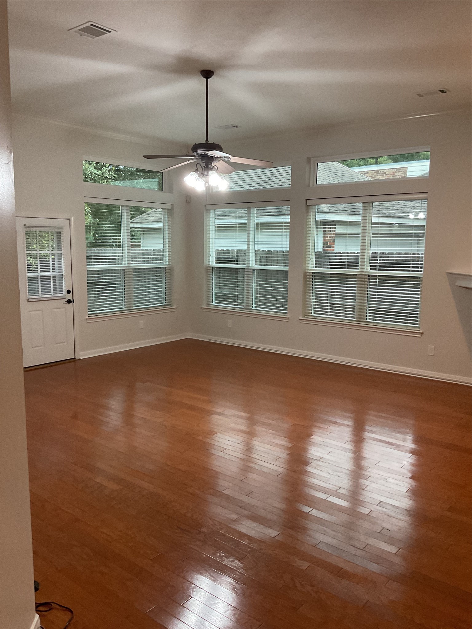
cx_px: 236
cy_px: 314
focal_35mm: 29
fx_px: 527
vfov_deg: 61.7
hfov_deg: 48.2
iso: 160
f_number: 1.8
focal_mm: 3
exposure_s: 1/60
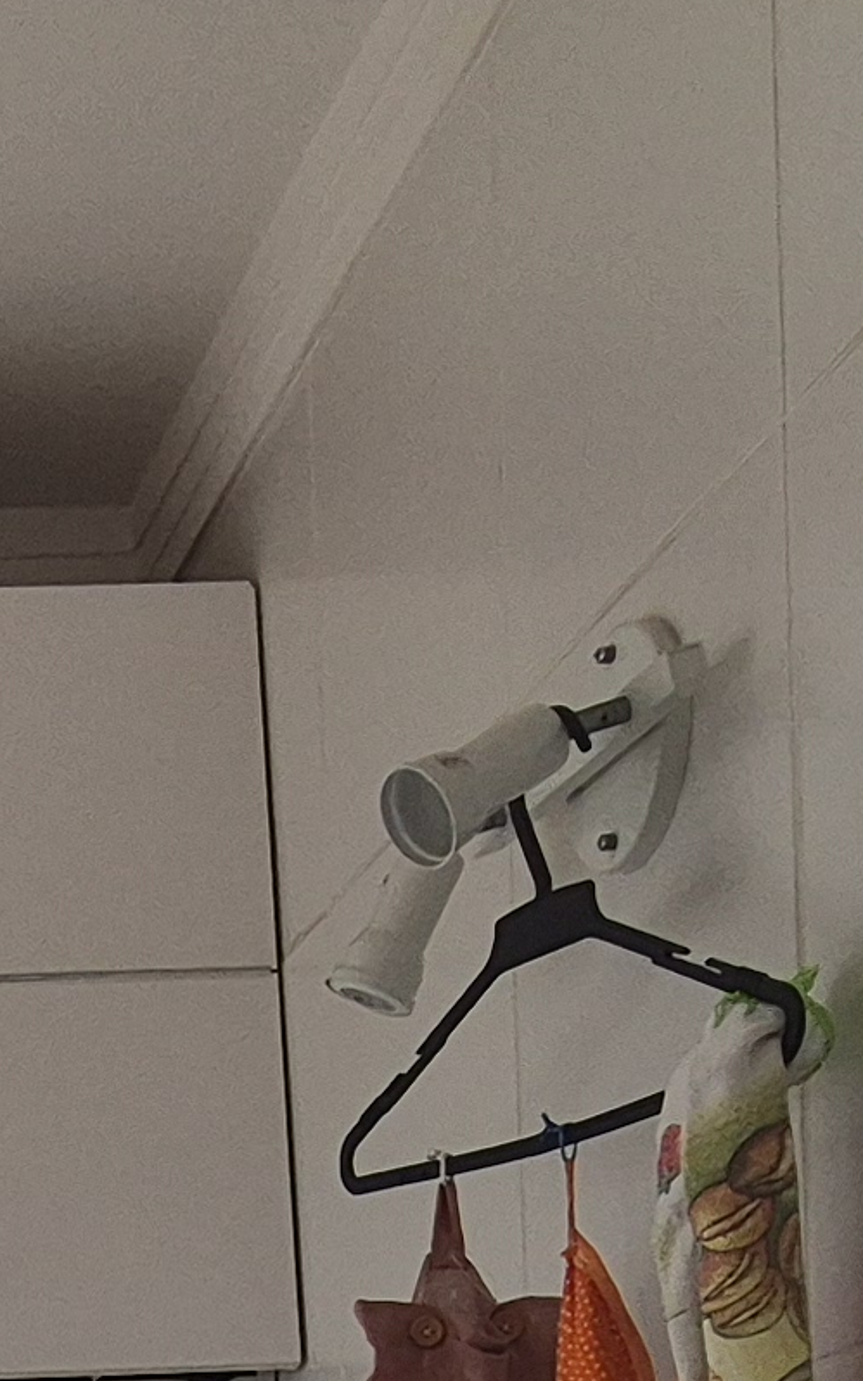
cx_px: -476
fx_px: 2598
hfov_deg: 16.9
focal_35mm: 69
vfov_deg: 23.7
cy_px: 2074
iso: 50
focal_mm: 2.2
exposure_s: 1/808
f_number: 2.2
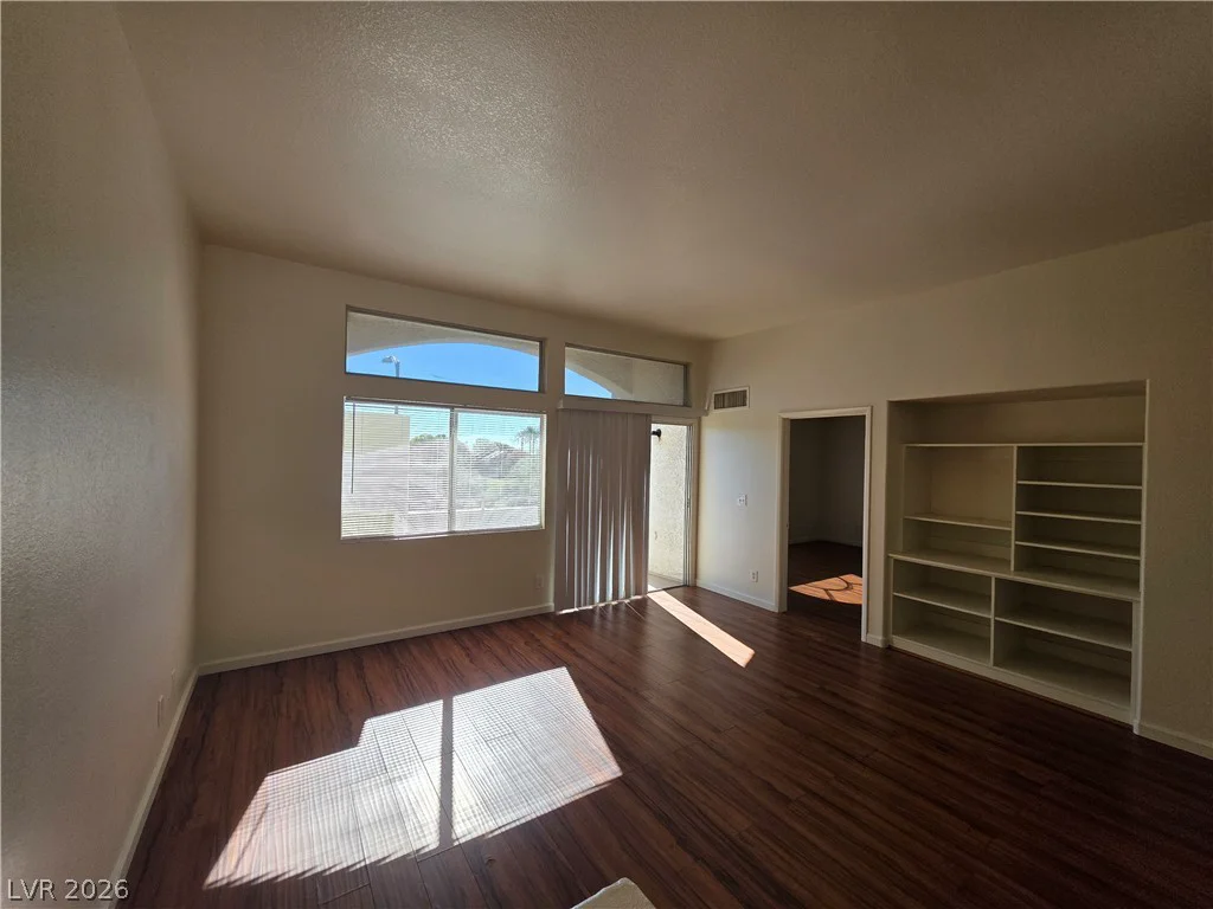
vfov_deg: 89.9
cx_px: 606
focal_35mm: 13
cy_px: 454
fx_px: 456
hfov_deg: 106.2
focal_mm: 2.2
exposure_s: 1/512
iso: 40
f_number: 1.9
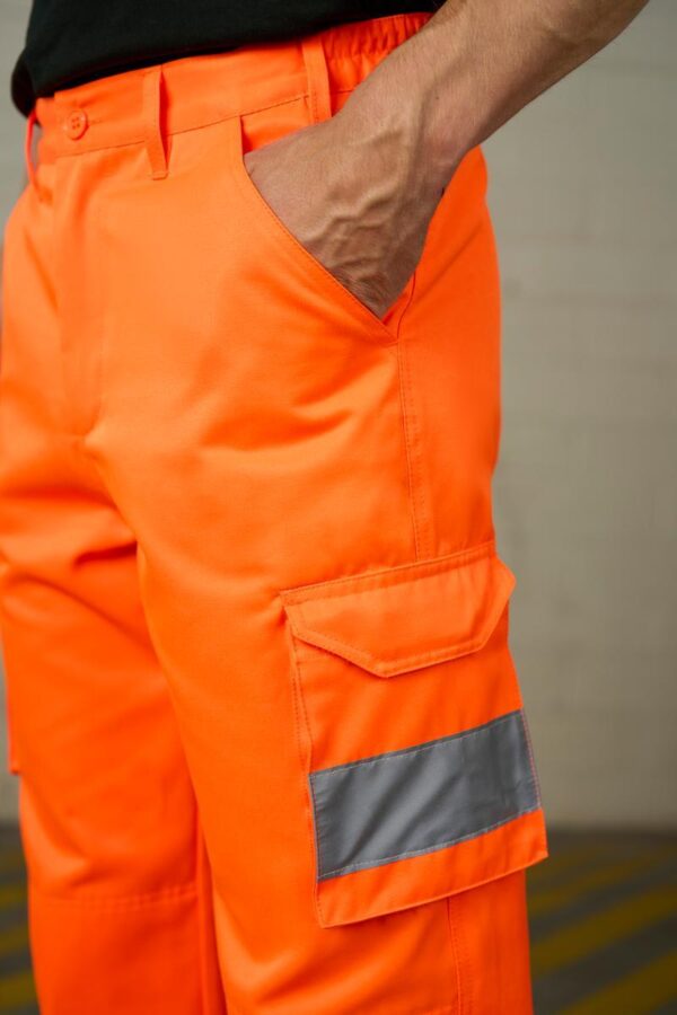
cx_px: 338
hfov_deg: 27.0
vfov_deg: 39.6
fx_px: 1410
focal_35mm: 50
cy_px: 508
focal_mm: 50
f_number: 3.5
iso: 400
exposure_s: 1/200
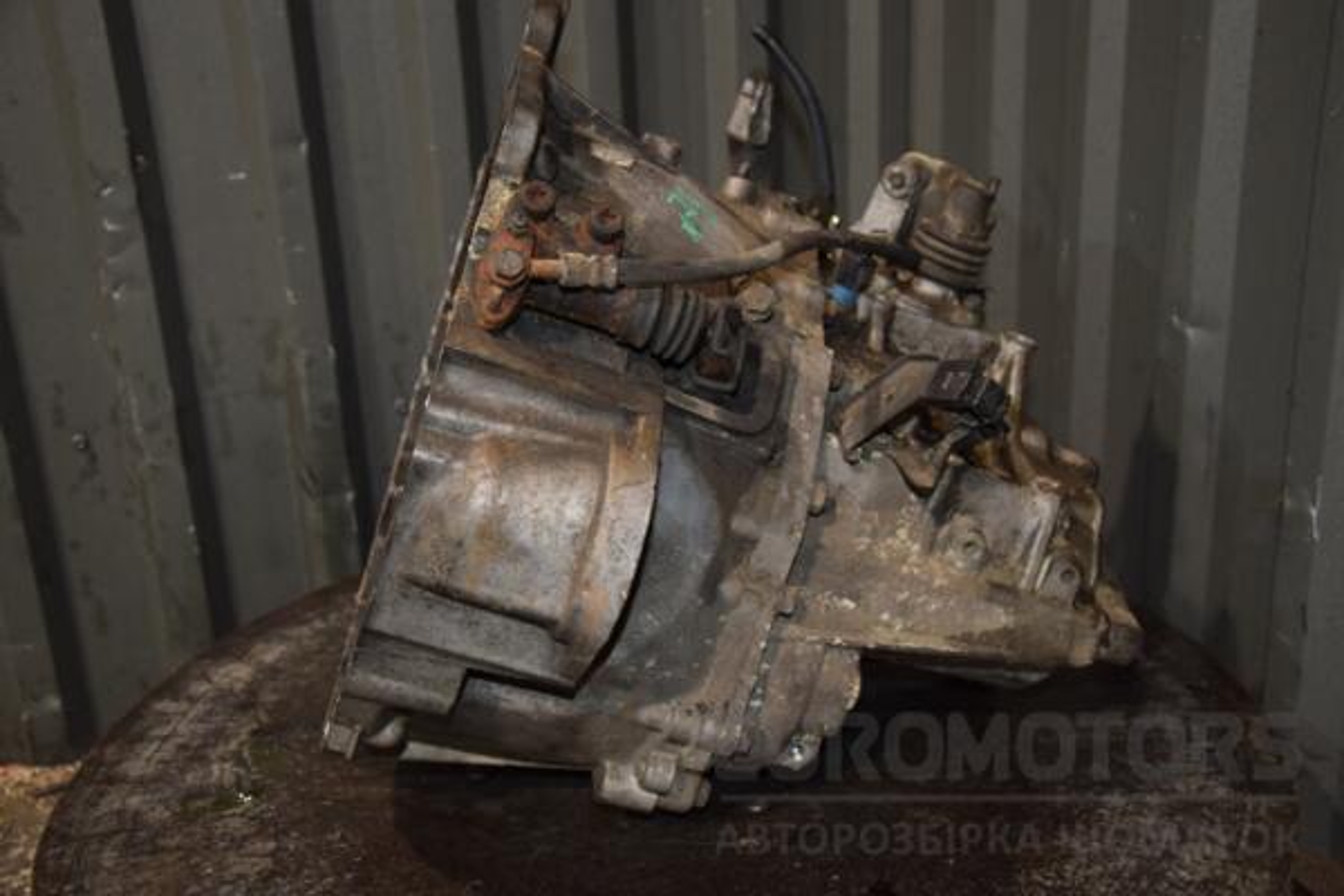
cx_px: 672
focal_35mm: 39
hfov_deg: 49.6
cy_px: 448
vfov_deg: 34.2
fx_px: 1456
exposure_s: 1/60
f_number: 5
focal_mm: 26
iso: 800
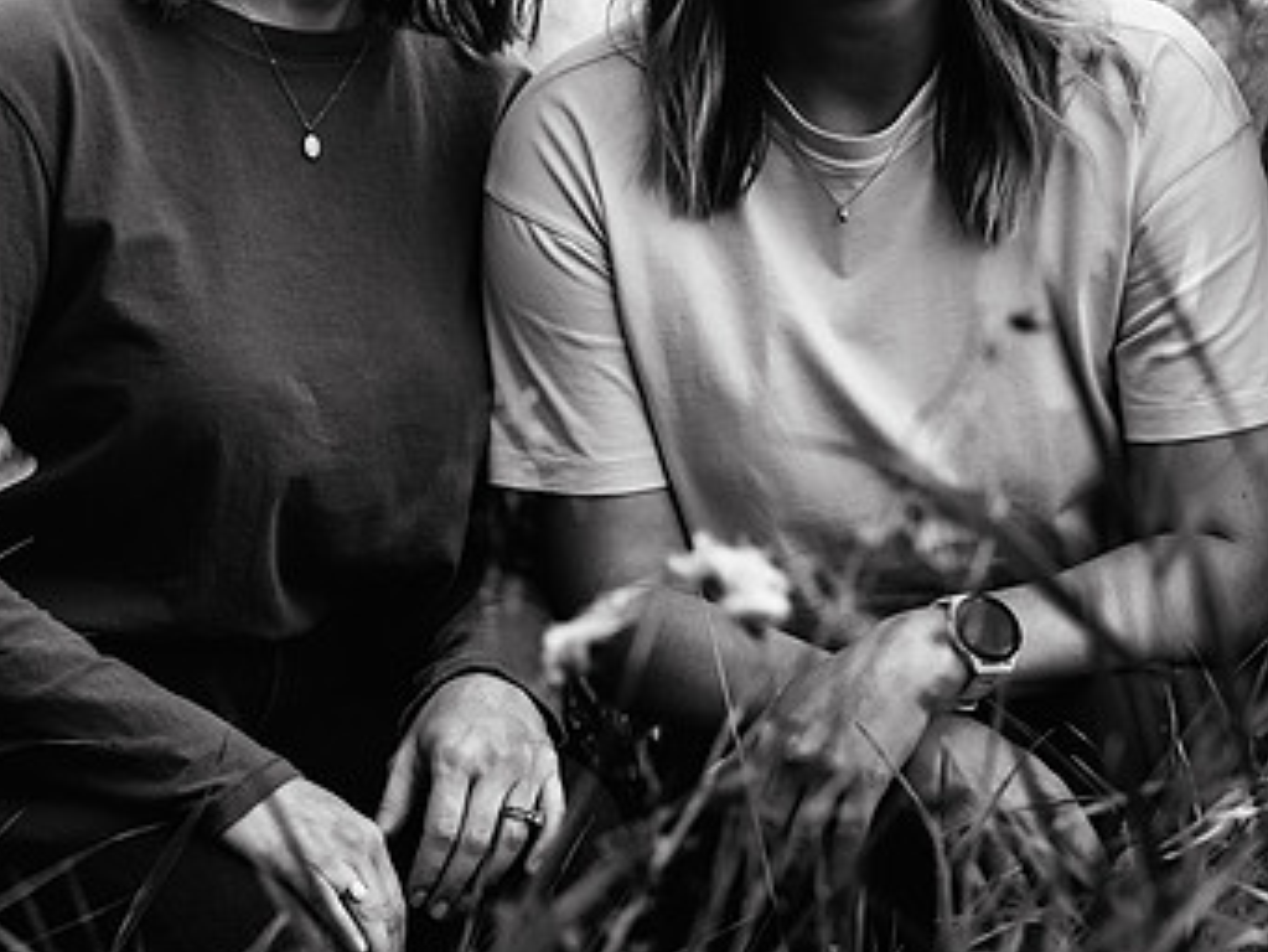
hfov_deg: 8.5
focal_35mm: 232
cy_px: 206
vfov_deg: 6.4
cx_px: 814
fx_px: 8501
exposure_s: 1/200
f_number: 5
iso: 800
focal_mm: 126
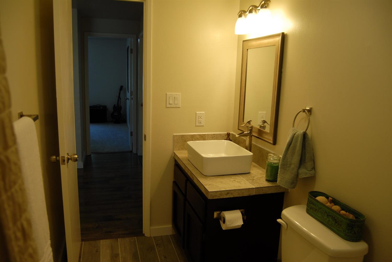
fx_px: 294
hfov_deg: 67.3
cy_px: 131
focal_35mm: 27
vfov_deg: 48.0
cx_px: 196
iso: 200
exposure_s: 1/50
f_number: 3.5
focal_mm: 18
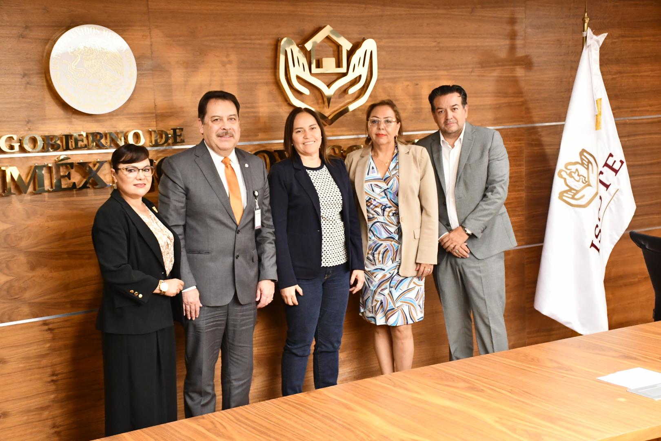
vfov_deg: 26.0
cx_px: 330
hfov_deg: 38.2
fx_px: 955
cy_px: 220
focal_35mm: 52
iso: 3600
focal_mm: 35
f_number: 4.2
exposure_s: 1/60
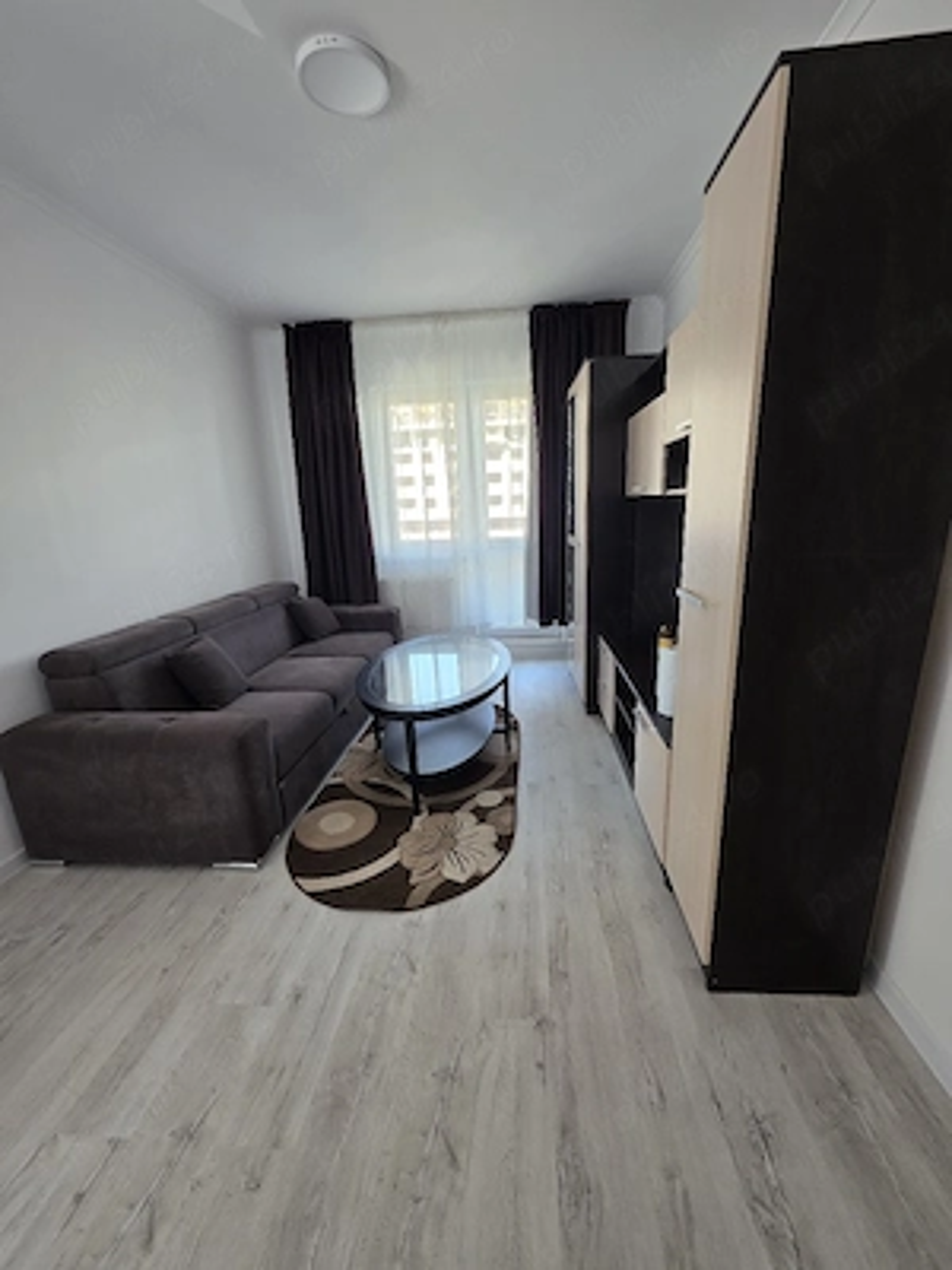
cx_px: 476
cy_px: 635
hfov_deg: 89.9
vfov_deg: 106.2
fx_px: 477
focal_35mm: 13
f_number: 1.9
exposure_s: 1/101
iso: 125
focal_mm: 2.2
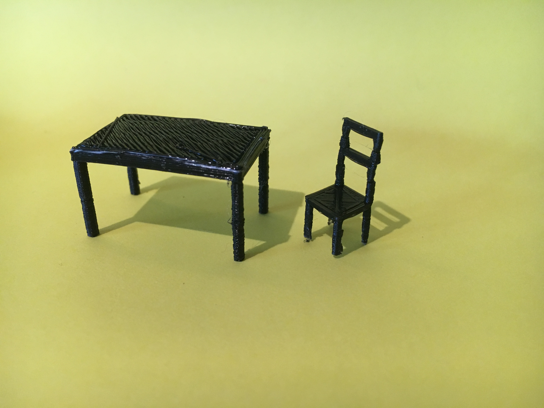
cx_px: 272
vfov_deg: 48.2
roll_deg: -0.7
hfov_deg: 61.7
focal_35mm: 29
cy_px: 204
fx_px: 456
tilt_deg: -30.3
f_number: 2.2
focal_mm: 4.15
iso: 160
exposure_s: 1/33
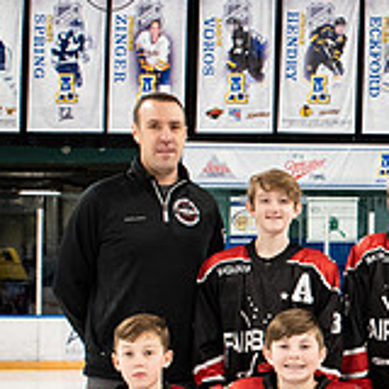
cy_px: 301
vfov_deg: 17.4
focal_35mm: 99
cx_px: 650
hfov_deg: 15.6
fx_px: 1259
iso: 2500
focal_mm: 26
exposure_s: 1/125
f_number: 5.6
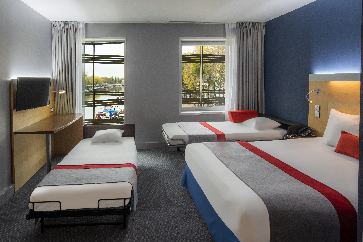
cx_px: 182
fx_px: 182
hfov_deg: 90.0
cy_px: 121
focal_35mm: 18
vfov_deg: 67.4
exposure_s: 1/4
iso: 250
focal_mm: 18
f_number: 22
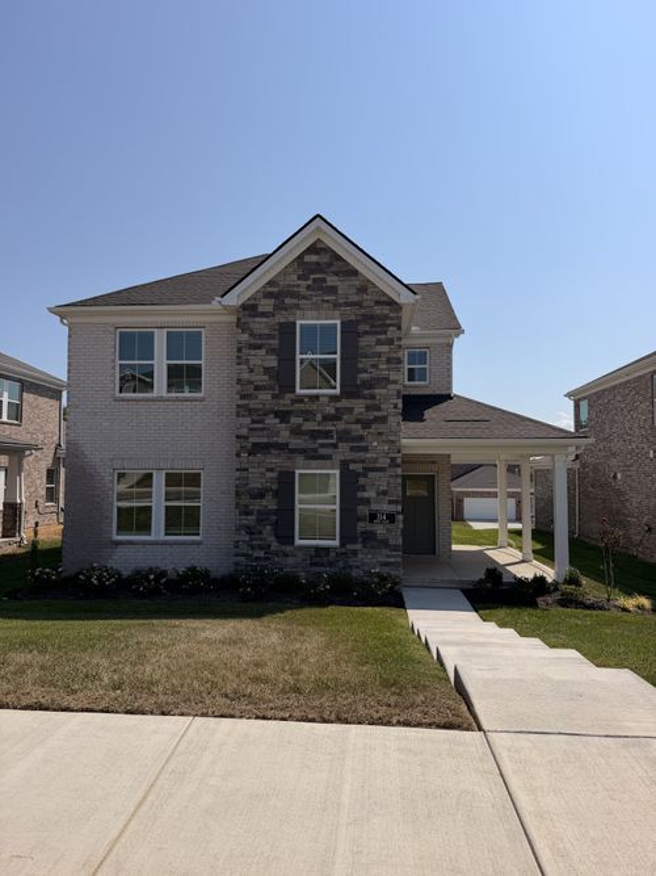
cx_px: 328
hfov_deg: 56.8
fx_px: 607
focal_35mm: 24
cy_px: 438
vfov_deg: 71.6
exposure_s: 1/8130
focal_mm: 6.76
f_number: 1.78
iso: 80
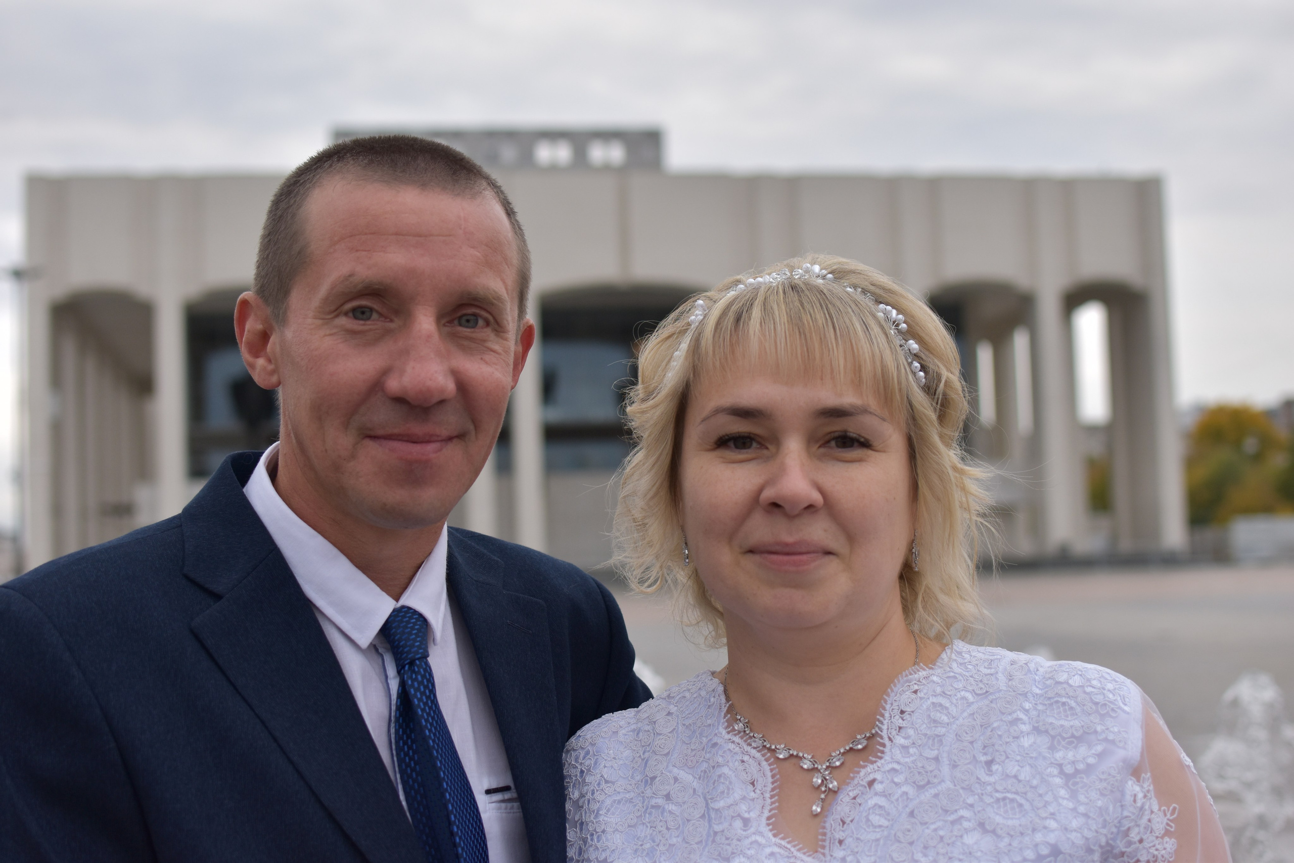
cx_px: 647
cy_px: 432
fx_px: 1887
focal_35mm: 52
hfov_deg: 37.8
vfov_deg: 25.8
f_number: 2.8
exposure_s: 1/1600
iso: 200
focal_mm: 35
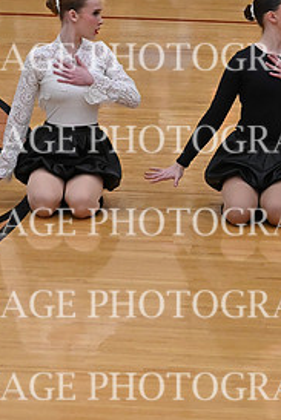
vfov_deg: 6.2
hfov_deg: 4.1
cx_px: 78
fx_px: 3882
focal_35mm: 332
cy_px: 98
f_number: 4
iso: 5000
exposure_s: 1/400
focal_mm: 105
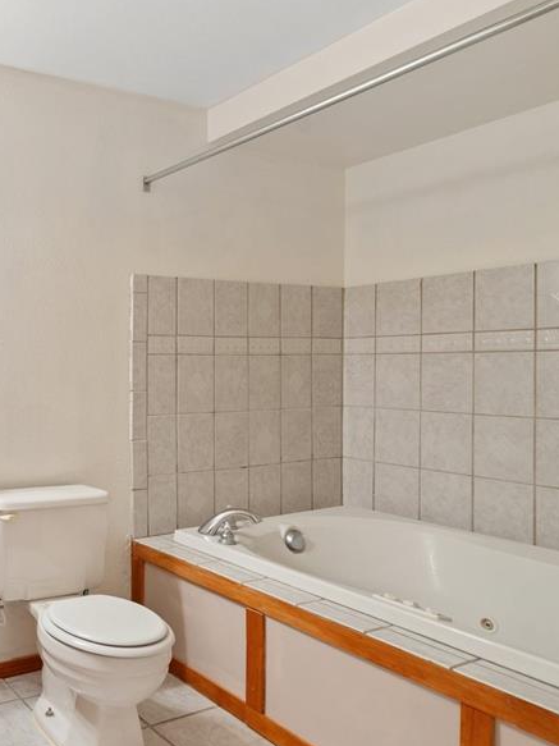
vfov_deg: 65.3
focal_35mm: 27
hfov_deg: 43.6
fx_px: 582
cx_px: -6
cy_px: 367
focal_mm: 16
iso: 800
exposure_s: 1/8
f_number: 6.7
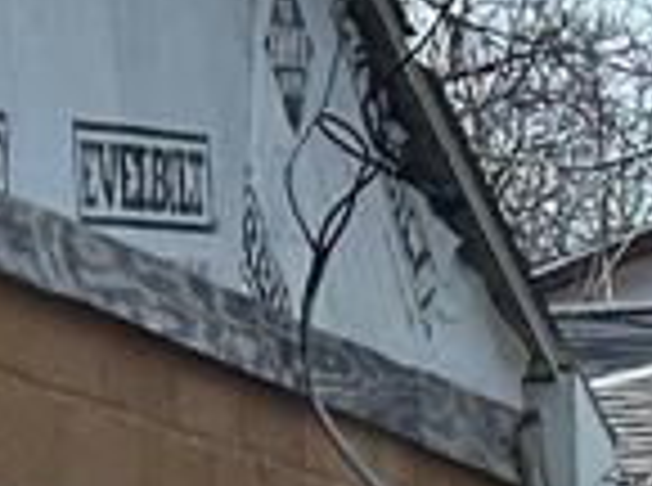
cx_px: -809
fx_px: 6388
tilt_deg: +9.7
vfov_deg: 4.3
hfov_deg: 5.7
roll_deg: +0.1
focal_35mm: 340
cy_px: -36
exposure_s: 1/4016
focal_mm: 6.86
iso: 64
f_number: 1.78
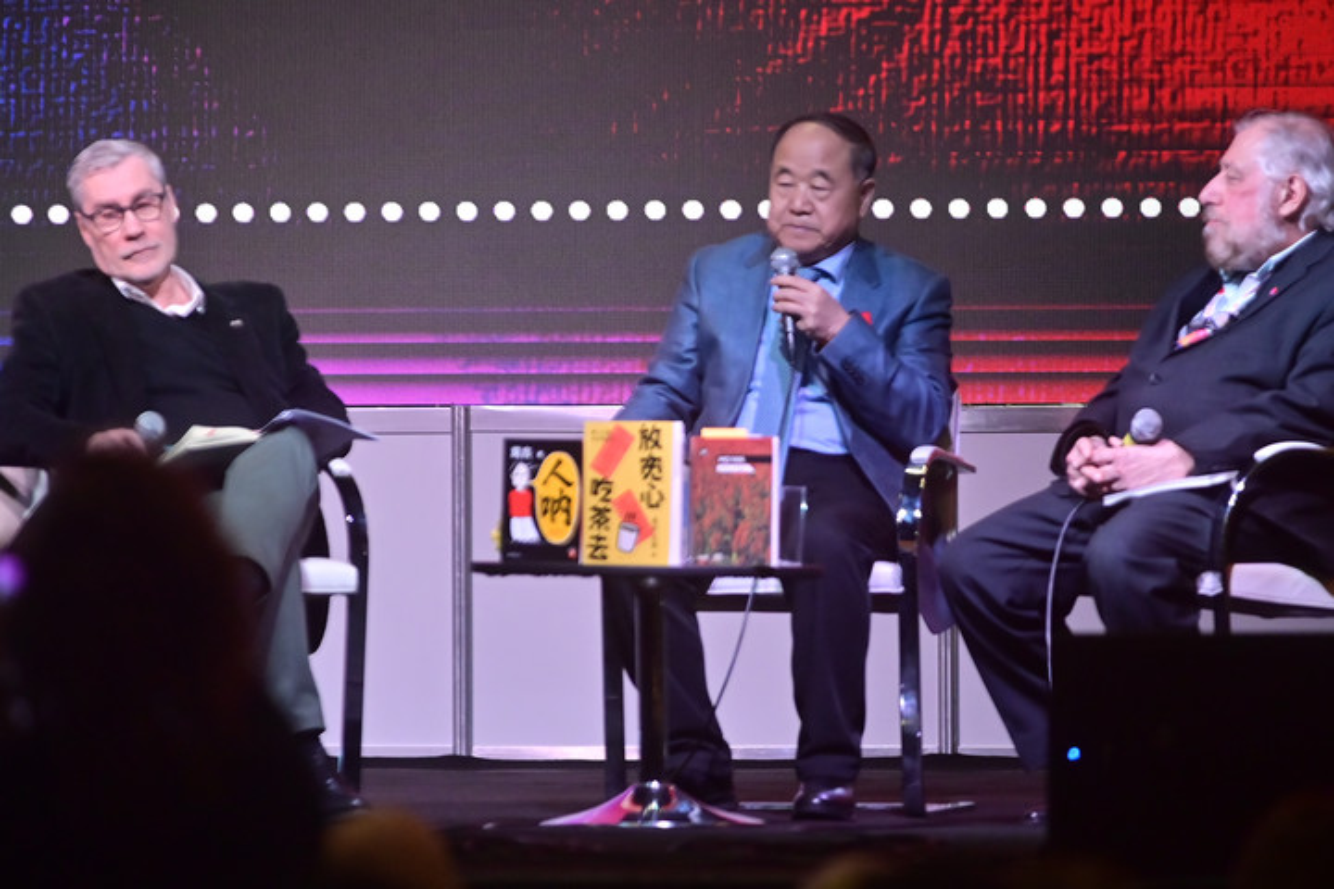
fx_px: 11116
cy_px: 444
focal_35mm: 300
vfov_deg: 4.6
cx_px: 667
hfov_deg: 6.9
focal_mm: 200
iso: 2500
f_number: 2.8
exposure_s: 1/640
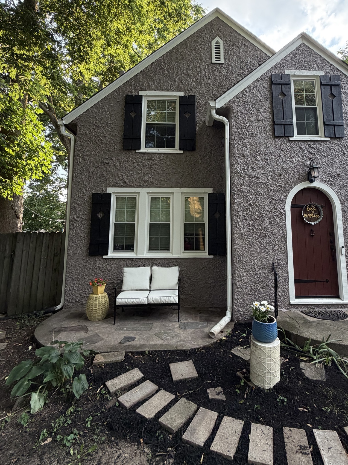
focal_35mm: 19
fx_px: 255
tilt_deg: +9.5
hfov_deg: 68.3
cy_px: 193
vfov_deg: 83.9
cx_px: 199
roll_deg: +0.4
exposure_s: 1/121
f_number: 2.2
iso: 125
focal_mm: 2.22
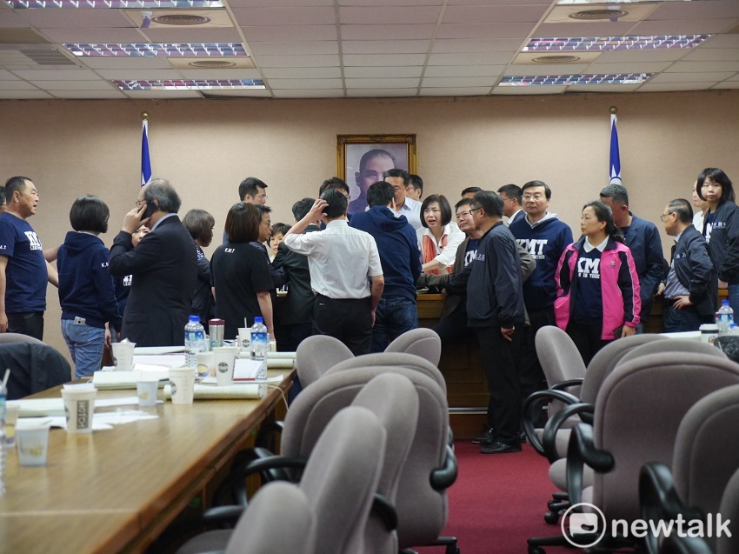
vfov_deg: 21.0
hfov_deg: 27.8
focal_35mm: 70
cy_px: 277
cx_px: 370
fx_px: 1494
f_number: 2.8
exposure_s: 1/320
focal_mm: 35
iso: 2000
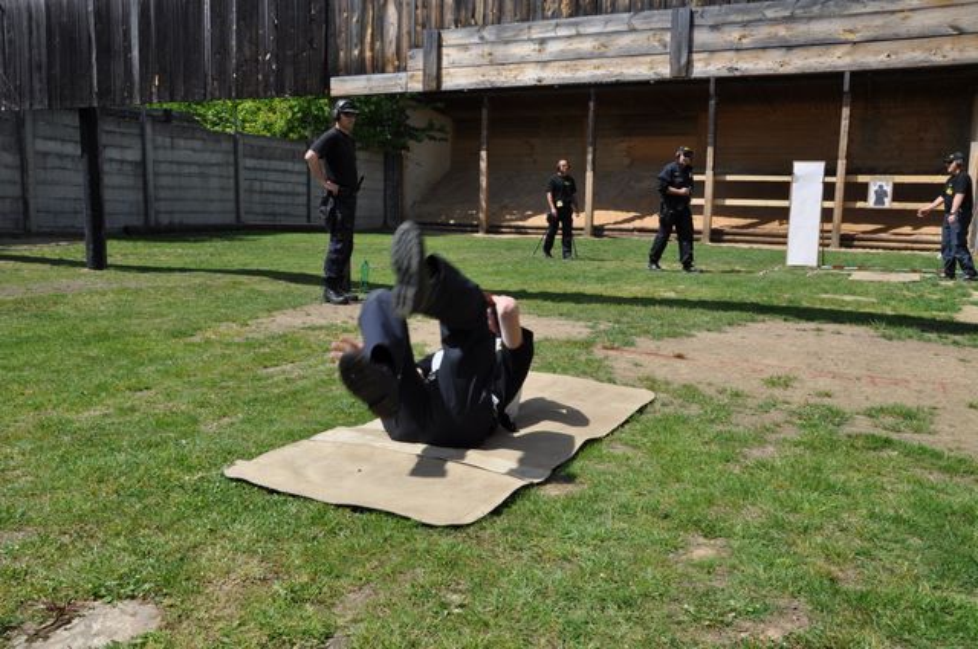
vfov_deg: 41.6
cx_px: 489
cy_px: 324
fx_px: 855
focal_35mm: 32
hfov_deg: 59.6
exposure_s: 1/250
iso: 250
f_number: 14
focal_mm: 21
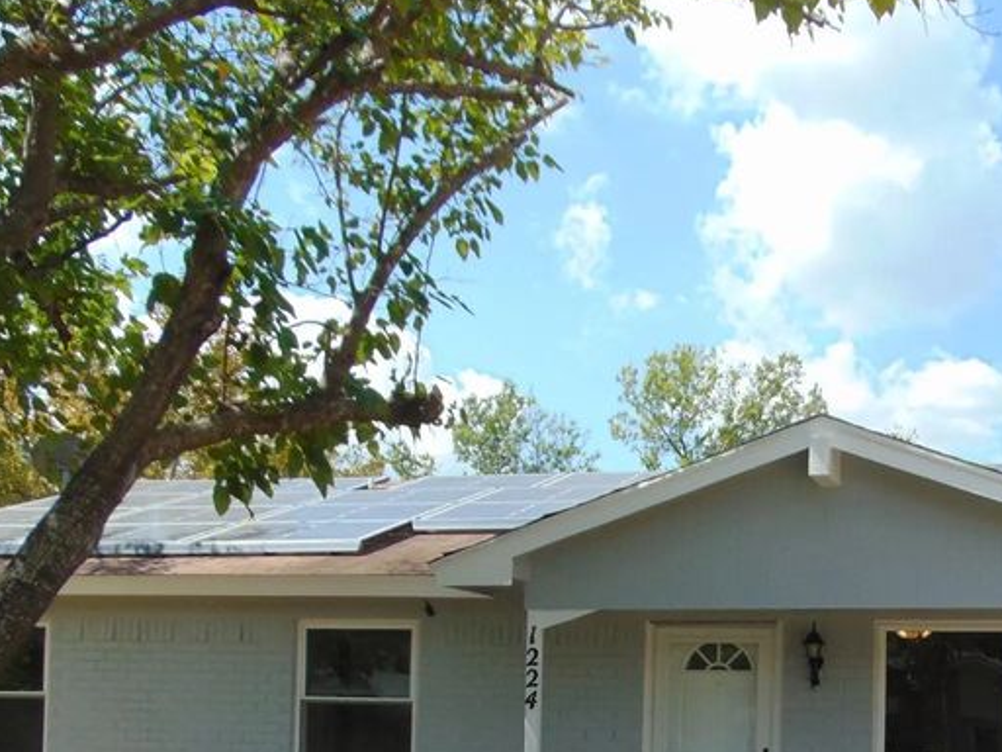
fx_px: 1447
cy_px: 727
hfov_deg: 37.1
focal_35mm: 50
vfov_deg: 27.6
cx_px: 775
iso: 80
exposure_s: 1/640
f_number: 3
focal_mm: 4.5
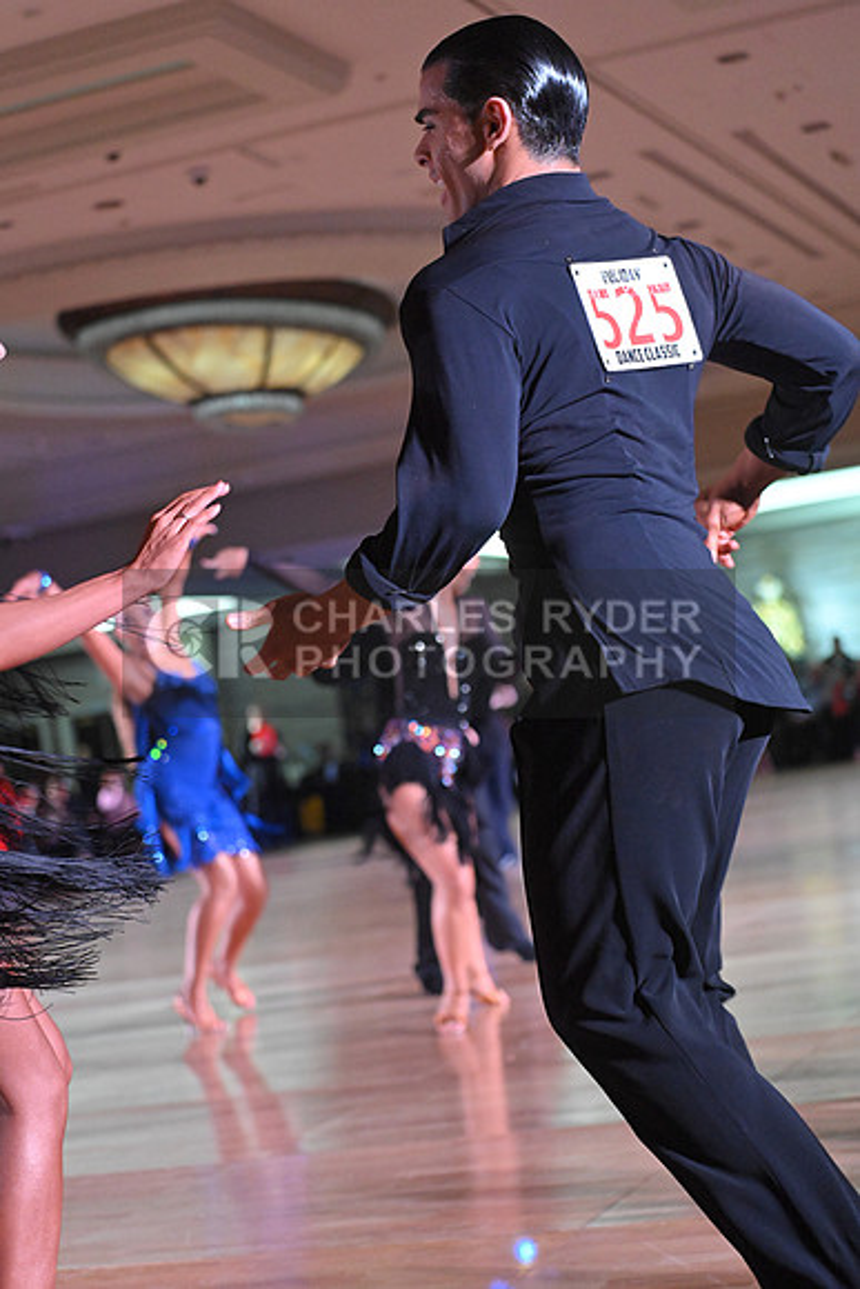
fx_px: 2507
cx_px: 430
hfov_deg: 19.5
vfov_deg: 28.8
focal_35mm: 70
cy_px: 644
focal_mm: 70
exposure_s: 1/400
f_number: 4
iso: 5000
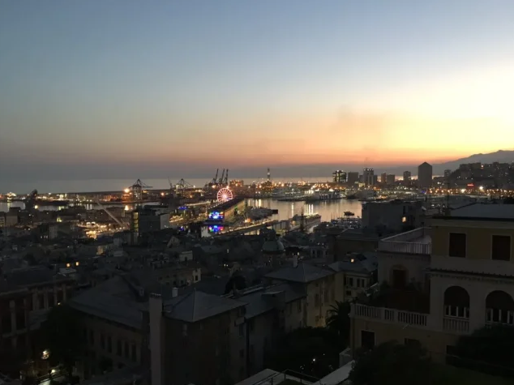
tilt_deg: -5.0
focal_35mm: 33
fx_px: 490
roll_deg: +0.2
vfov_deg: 42.8
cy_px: 225
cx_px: 274
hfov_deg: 55.3
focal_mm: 3.99
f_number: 1.8
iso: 100
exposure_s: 1/9
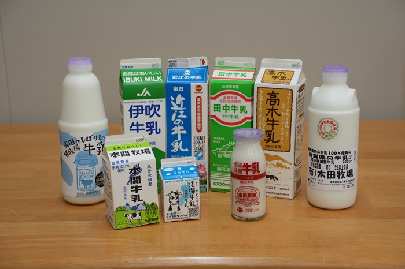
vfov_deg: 18.2
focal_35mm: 75
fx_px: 843
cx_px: 202
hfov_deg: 27.0
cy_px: 134
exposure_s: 1/40
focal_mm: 75
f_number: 6.3
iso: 250
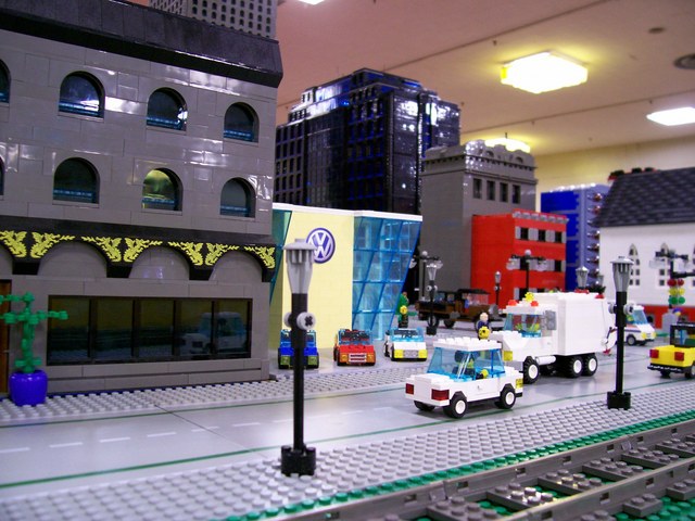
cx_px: 348
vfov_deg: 41.8
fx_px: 683
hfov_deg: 54.0
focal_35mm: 34
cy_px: 260
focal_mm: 5.6
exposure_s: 1/8
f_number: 2.7
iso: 160
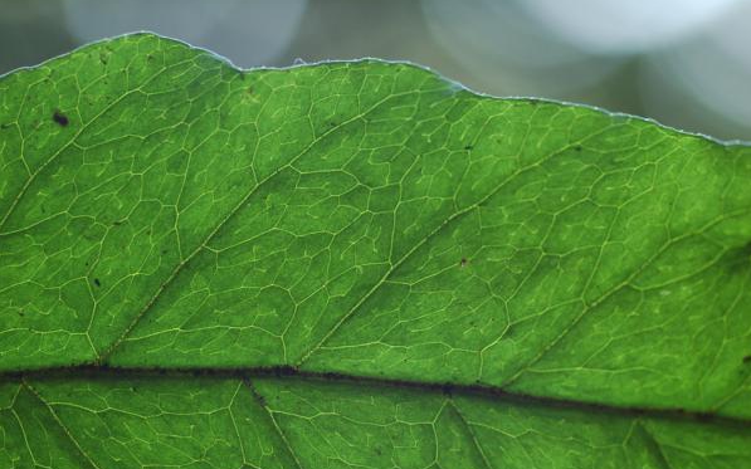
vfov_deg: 14.2
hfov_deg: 22.6
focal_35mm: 92
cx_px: 376
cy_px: 244
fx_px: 1883
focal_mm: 60
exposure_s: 1/80
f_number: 3.8
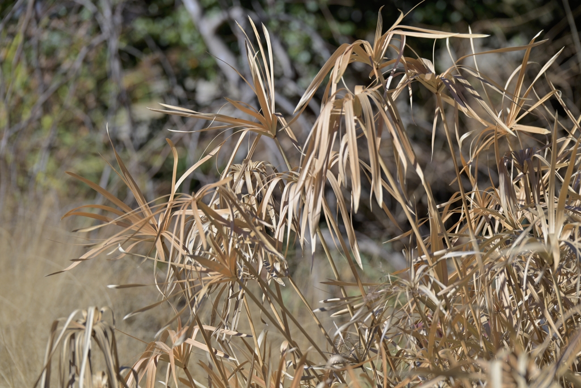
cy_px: 194
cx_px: 290
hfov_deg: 10.3
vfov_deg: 6.9
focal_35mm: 200
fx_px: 3228
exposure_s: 1/160
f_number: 8
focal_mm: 200
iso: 64
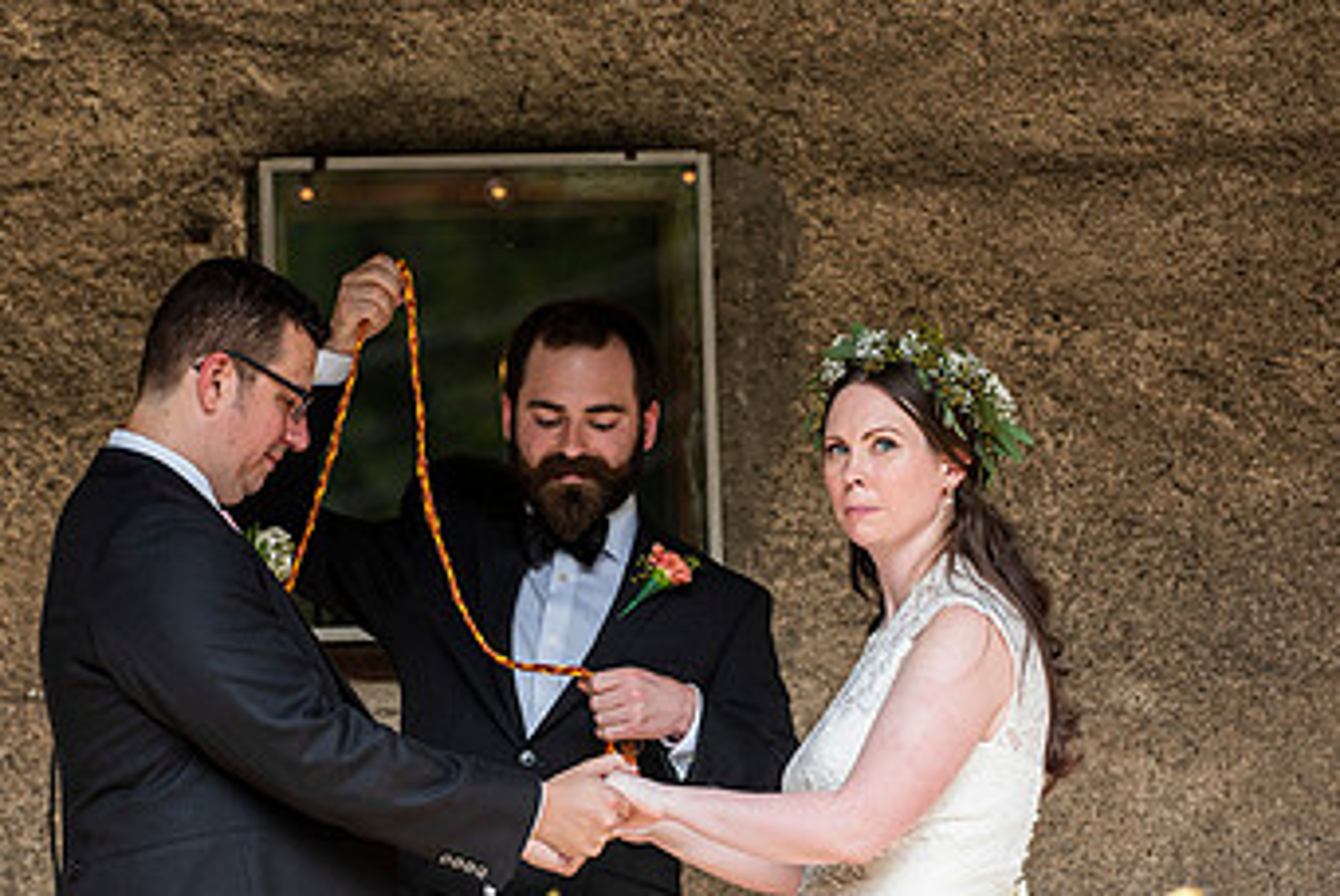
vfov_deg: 5.8
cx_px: 589
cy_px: 568
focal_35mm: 238
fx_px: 8866
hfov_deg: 8.6
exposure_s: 1/800
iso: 400
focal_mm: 140
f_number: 3.5
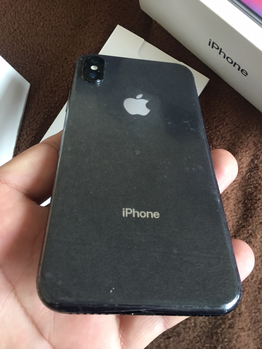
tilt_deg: -74.3
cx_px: 131
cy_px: 174
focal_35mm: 29
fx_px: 293
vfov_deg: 61.7
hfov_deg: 48.2
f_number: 2.2
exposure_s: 1/17
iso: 100
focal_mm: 4.15
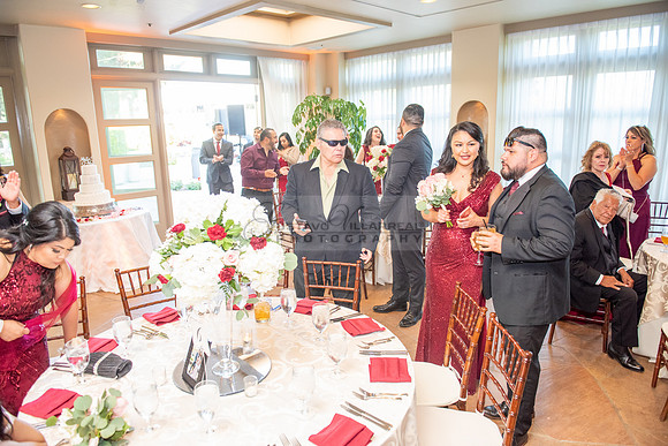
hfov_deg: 73.7
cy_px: 223
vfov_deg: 53.2
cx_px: 334
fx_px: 445
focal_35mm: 24
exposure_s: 1/125
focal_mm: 24
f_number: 3.5
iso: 1600
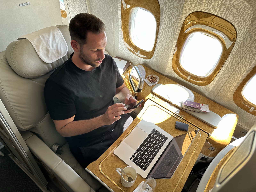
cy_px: 96
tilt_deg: -47.8
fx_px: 177
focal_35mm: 24
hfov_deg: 71.6
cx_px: 128
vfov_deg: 56.8
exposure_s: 1/121
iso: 64
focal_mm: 6.86
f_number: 1.78
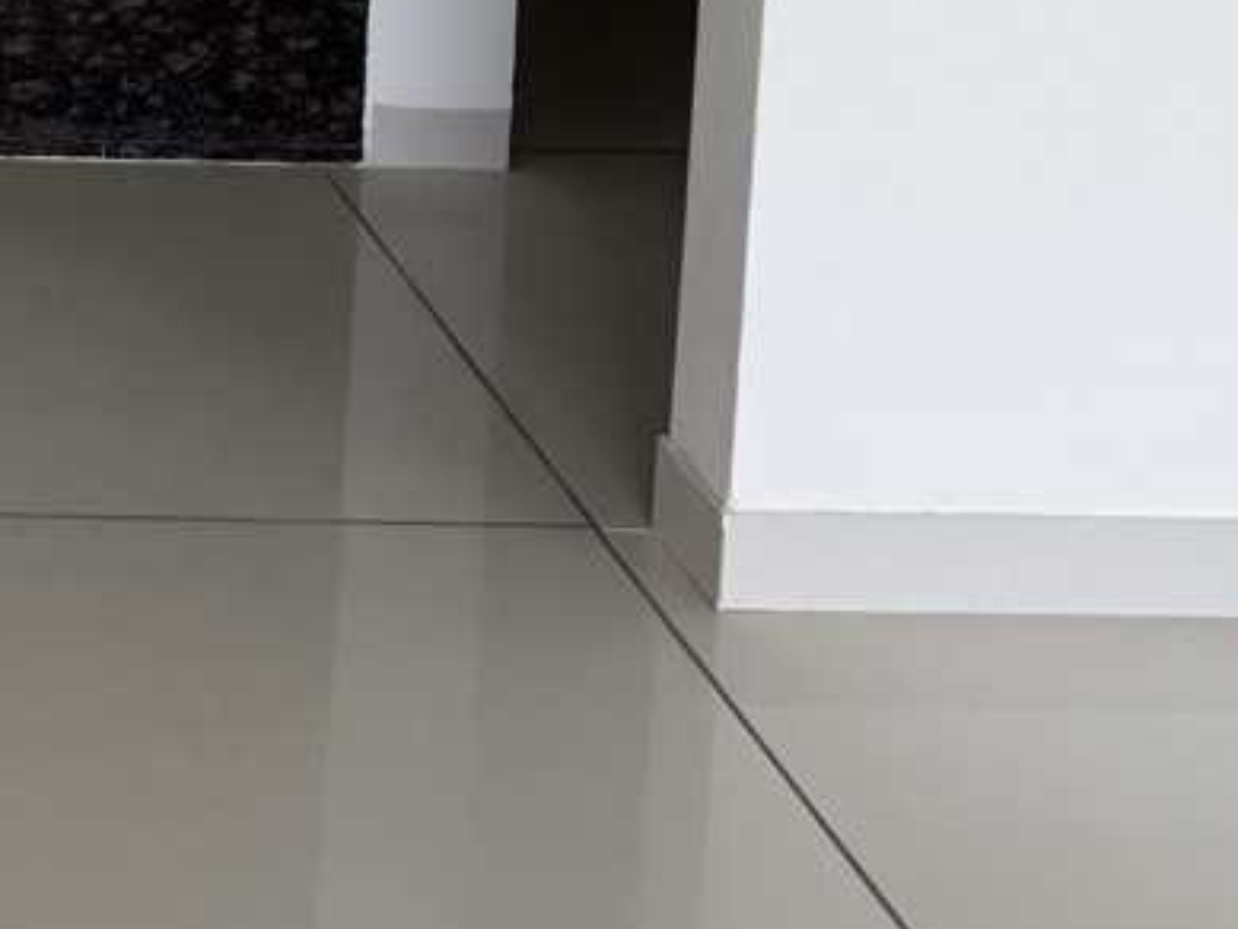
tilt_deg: -8.1
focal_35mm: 111
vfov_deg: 12.1
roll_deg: +0.8
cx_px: -1108
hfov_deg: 15.0
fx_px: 3971
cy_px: -824
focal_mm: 6.76
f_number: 1.78
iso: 64
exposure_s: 1/257
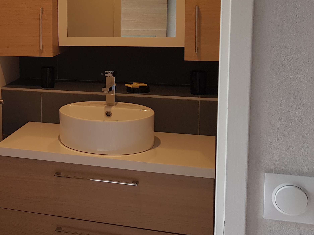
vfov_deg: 25.9
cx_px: -6
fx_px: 508
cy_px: 68
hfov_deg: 31.5
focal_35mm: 56
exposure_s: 1/50
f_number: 1.7
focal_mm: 4.2
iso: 64
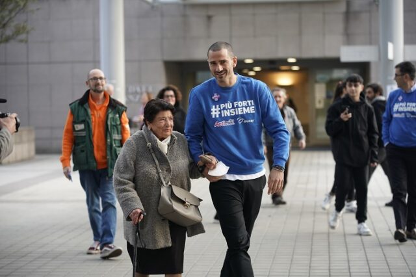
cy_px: 138
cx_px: 208
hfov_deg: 21.7
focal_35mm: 94
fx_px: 1086
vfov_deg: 14.5
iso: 800
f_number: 2.8
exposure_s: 1/250
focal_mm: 94
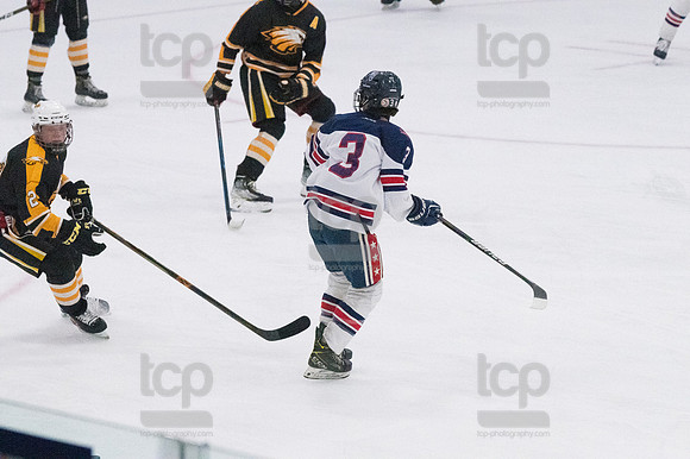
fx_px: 4597
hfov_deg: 8.6
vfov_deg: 5.7
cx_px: 345
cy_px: 230
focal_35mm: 240
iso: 8000
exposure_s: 1/1600
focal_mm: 160
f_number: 5
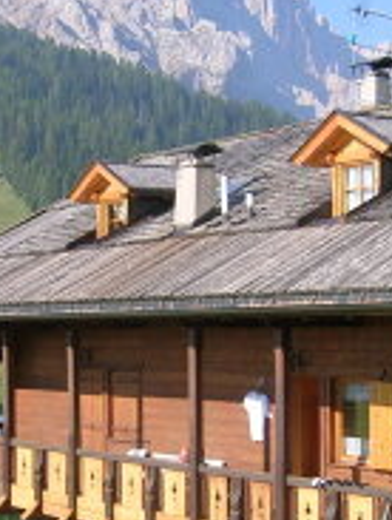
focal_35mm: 96
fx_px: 1444
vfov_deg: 20.4
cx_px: 128
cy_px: 304
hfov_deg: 15.4
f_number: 5.1
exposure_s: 1/195
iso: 50
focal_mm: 6.7
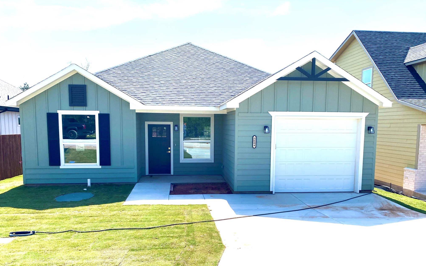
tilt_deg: -6.8
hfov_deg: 66.5
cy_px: 161
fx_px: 325
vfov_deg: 44.3
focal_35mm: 28
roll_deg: -0.7
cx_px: 214
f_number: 1.8
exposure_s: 1/3846
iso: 32
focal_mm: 4.25
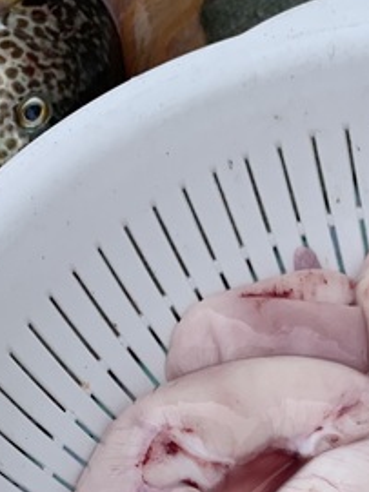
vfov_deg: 22.2
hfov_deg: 17.3
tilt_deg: -59.4
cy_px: 570
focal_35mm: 82
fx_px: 1166
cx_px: 411
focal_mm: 4.25
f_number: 1.8
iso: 25
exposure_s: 1/3086
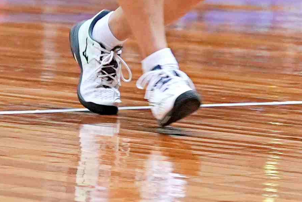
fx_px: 3863
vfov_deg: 3.0
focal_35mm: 460
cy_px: -226
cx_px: 84
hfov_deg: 4.5
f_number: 2.8
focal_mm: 70
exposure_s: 1/400
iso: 1600
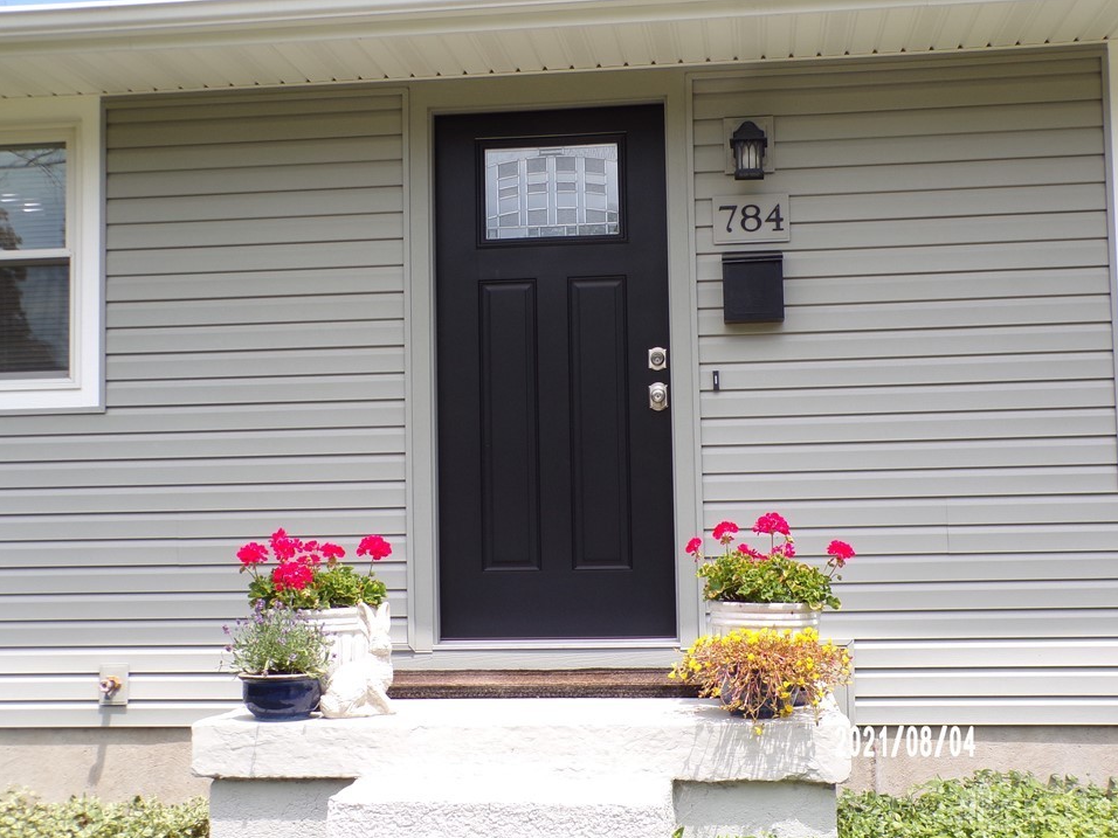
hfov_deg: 42.1
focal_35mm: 45
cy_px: 392
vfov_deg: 32.2
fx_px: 1453
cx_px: 577
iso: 80
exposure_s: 1/210
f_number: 4.9
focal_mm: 7.6
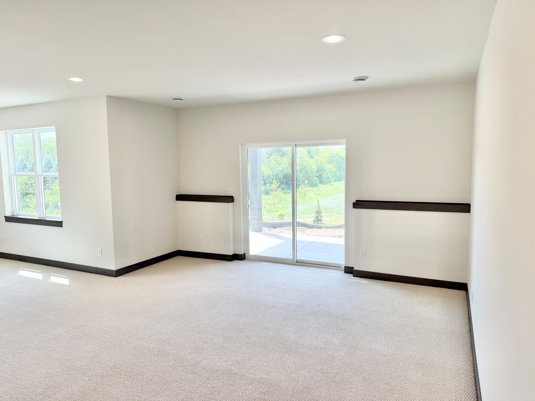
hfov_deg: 71.6
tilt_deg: -6.1
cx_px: 268
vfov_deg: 56.8
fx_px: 371
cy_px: 200
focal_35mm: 24
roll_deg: +0.6
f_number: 1.78
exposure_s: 1/665
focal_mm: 6.76
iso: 100
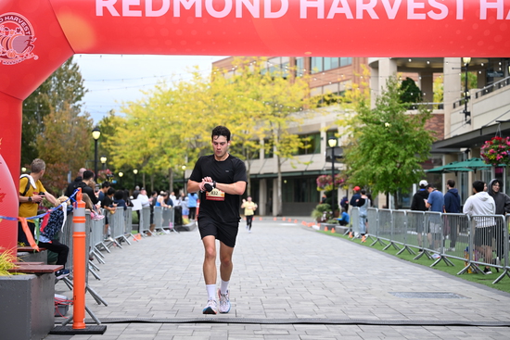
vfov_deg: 19.5
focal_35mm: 70
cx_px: 255
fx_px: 992
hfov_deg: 28.8
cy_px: 170
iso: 640
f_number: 2.8
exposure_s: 1/2000
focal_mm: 70
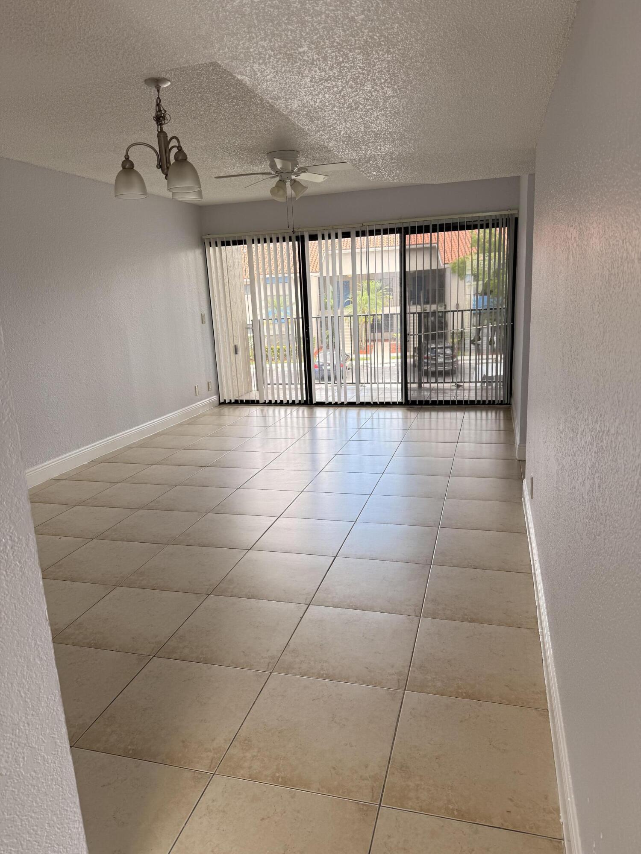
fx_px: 593
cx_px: 320
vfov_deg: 71.6
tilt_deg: -11.7
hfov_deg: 56.8
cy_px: 427
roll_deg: +1.3
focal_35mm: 24
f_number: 1.78
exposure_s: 1/120
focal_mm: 6.76
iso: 80
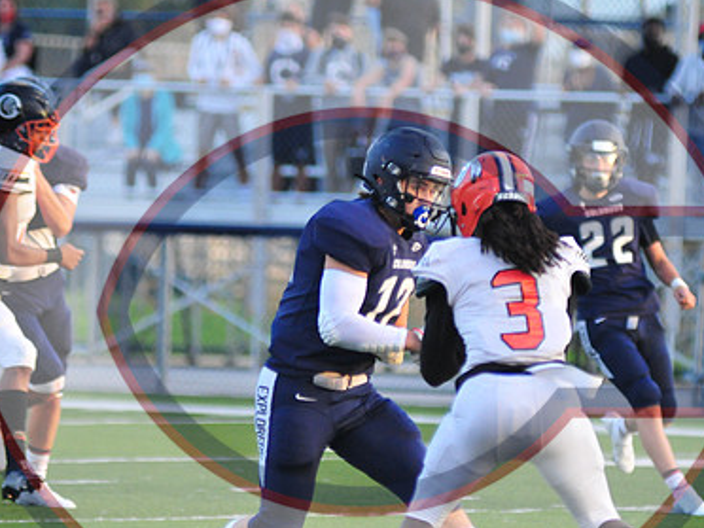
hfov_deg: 4.4
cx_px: 354
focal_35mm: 449
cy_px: 311
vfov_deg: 3.3
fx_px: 9131
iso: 1600
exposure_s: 1/1250
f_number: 2.8
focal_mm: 200
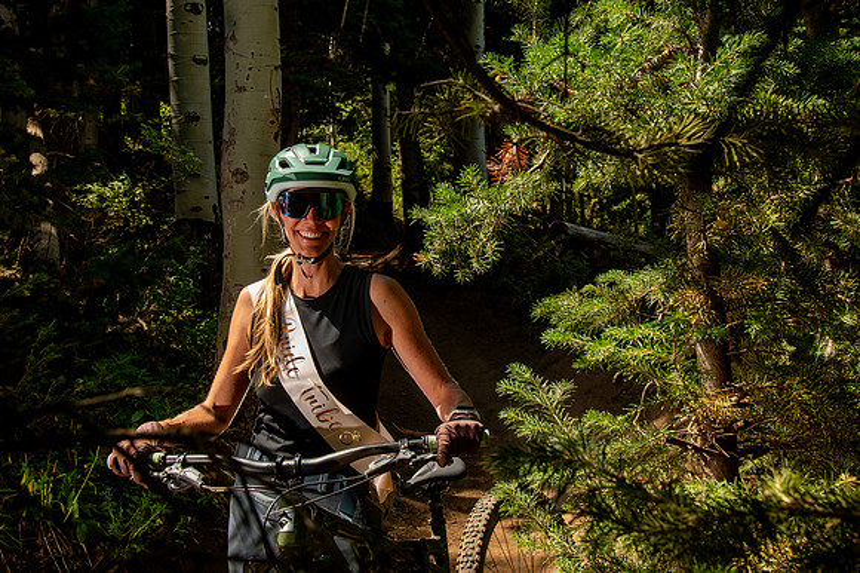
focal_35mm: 43
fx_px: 1035
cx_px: 430
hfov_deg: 45.1
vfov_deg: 30.8
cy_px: 235
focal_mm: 35
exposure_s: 1/320
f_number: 10
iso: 500
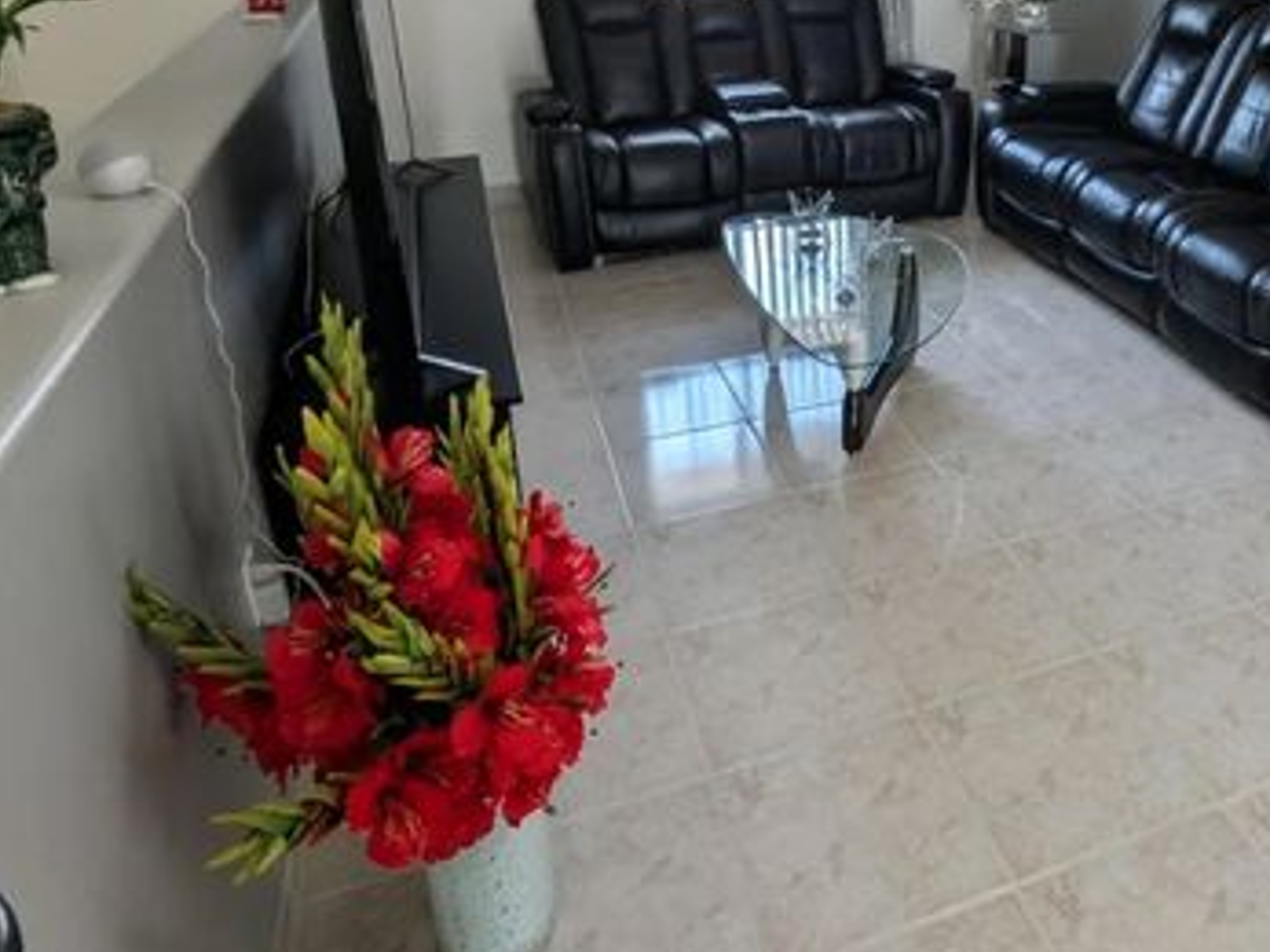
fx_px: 880
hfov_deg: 70.9
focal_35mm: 24
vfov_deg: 53.7
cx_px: 758
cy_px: 216
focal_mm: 1.54
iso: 63
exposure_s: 1/120
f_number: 2.2
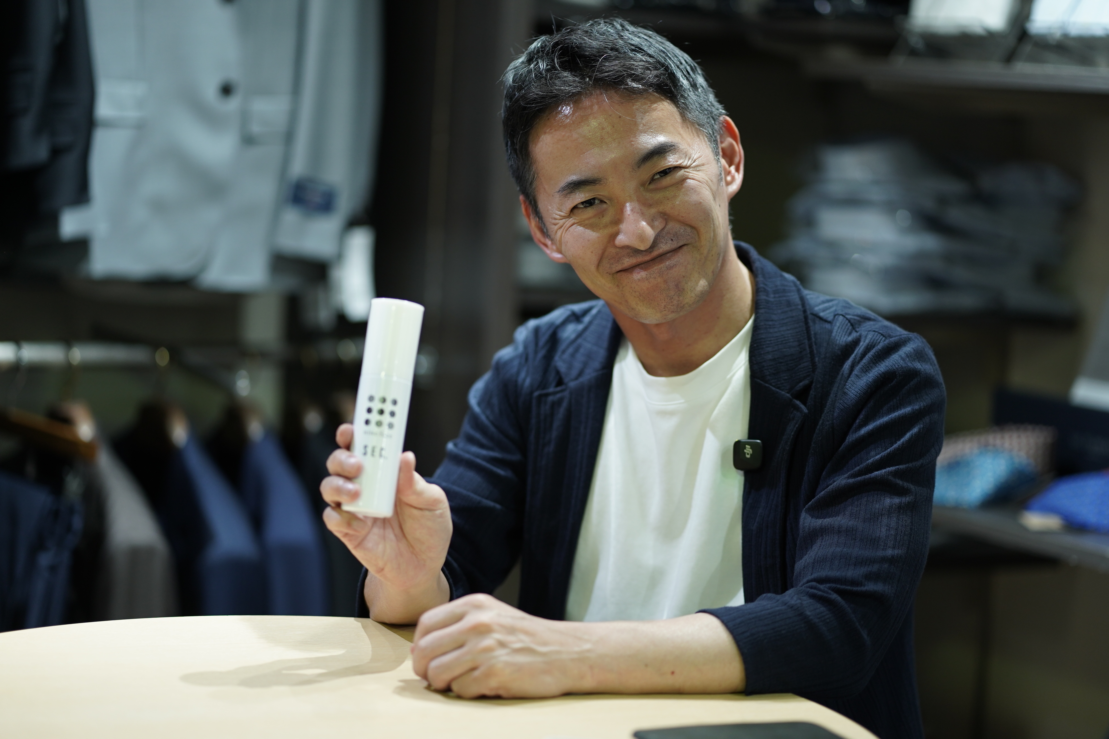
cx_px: 554
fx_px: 2618
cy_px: 370
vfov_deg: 16.1
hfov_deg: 23.9
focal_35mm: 85
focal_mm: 85
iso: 640
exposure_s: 1/80
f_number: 1.8
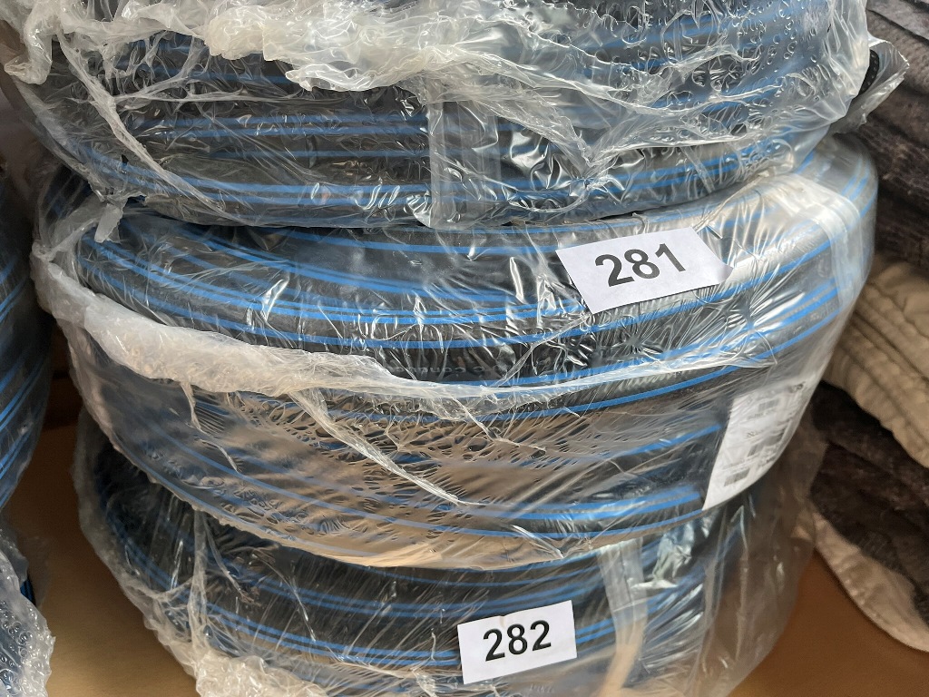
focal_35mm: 26
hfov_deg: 67.3
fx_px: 698
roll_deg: -2.4
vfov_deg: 53.1
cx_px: 464
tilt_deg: -31.0
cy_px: 348
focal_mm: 5.1
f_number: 1.6
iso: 125
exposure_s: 1/104
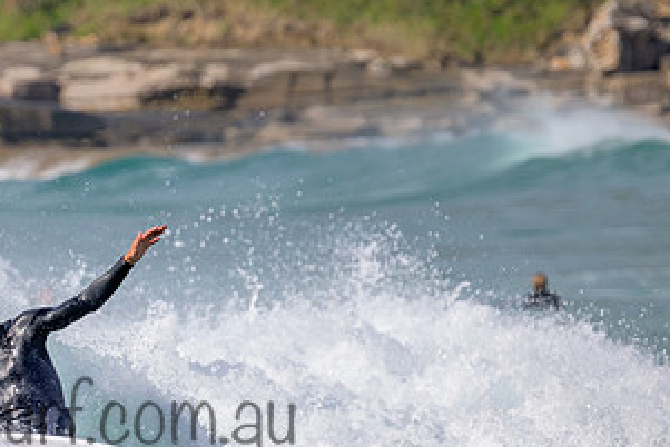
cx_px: 60
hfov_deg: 2.0
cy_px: 393
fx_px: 19364
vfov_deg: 1.3
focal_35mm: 1040
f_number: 11
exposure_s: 1/1600
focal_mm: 540
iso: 560
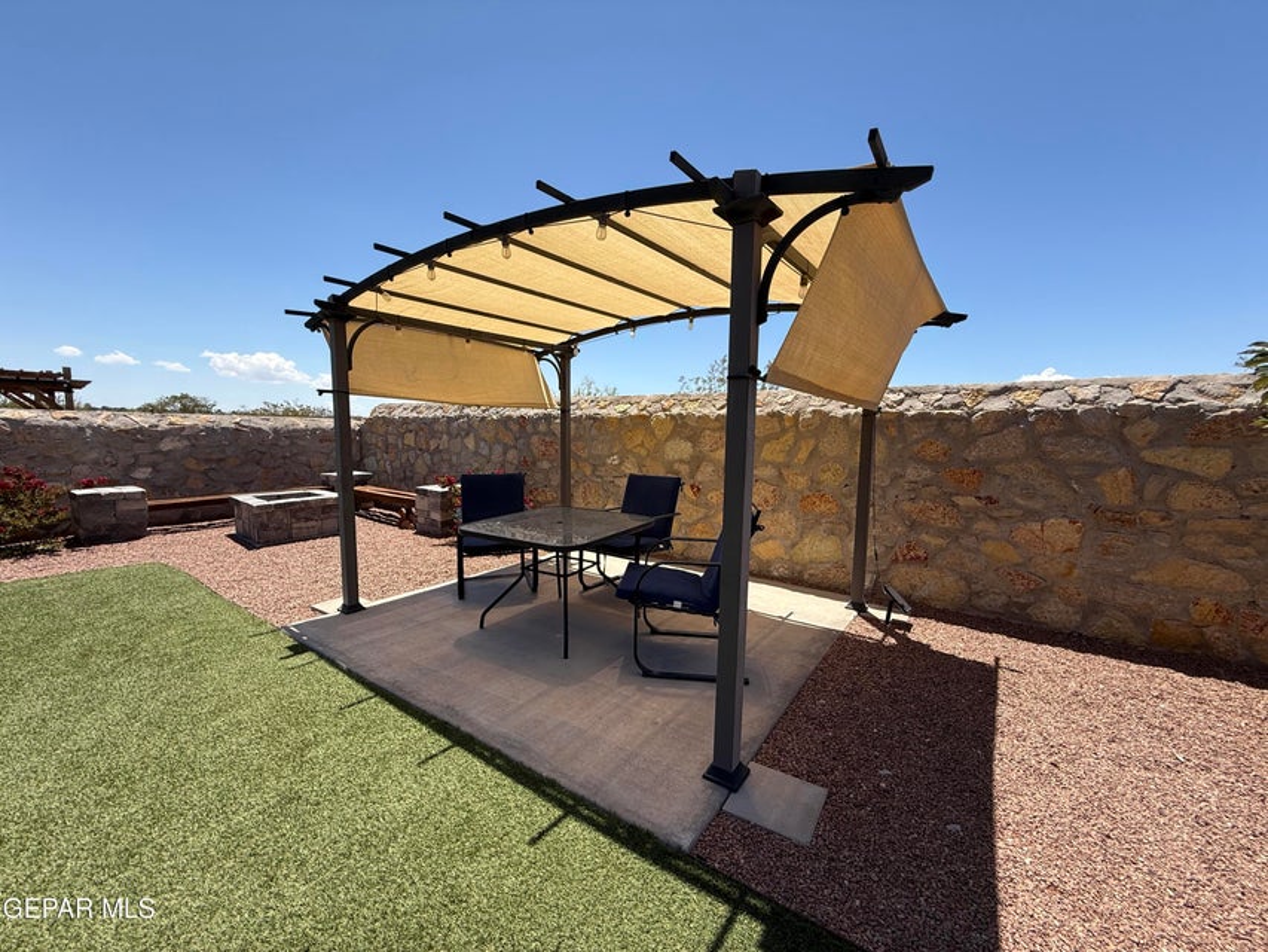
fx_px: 513
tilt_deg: -4.4
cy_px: 476
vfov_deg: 85.7
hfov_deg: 102.1
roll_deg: -0.7
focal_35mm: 14
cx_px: 634
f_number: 2.2
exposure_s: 1/1613
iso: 50
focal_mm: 2.22
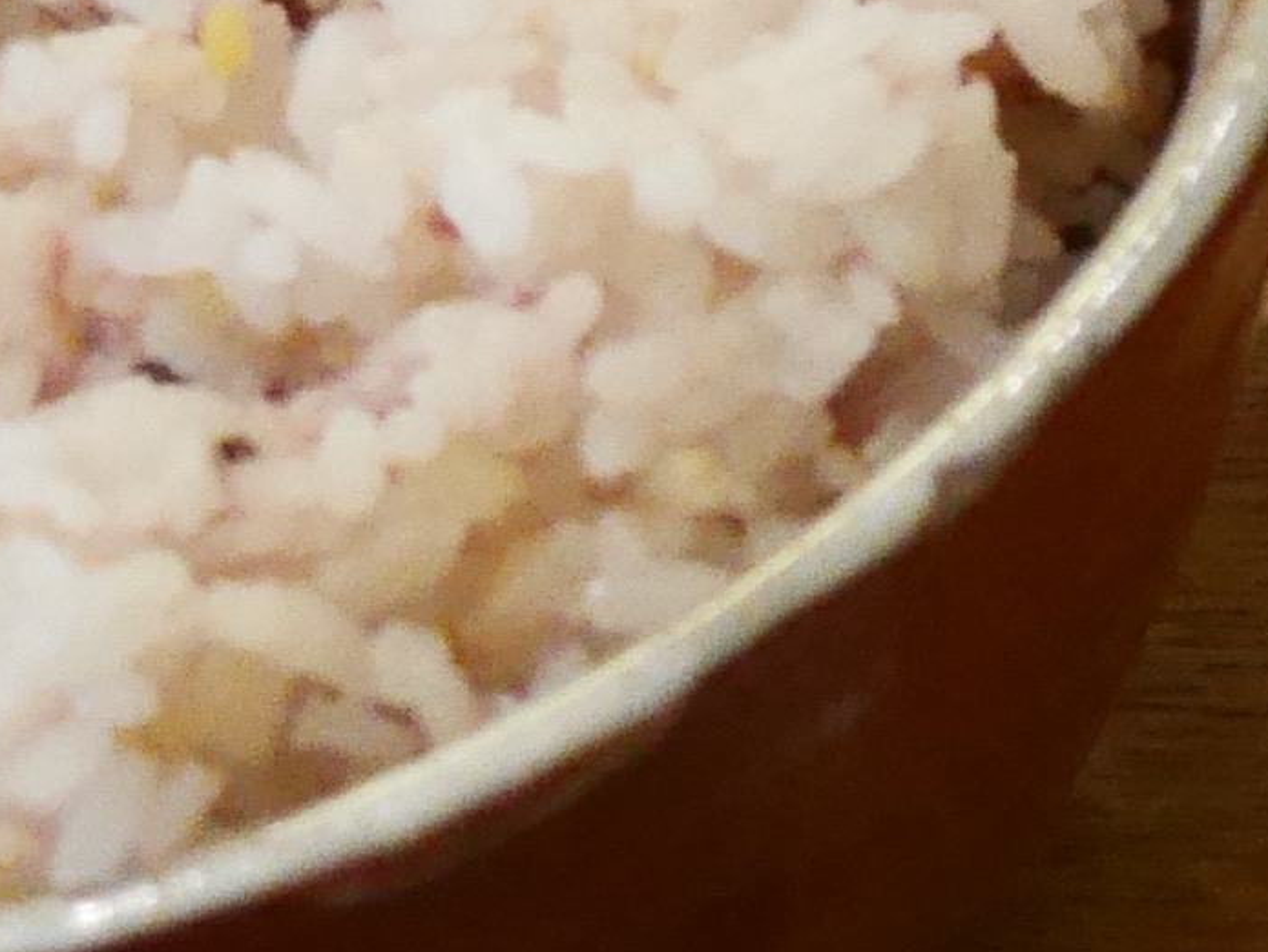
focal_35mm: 185
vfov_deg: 7.8
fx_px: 6780
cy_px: -715
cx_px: 2974
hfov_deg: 9.6
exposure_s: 1/25
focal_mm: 14
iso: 3200
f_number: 3.5
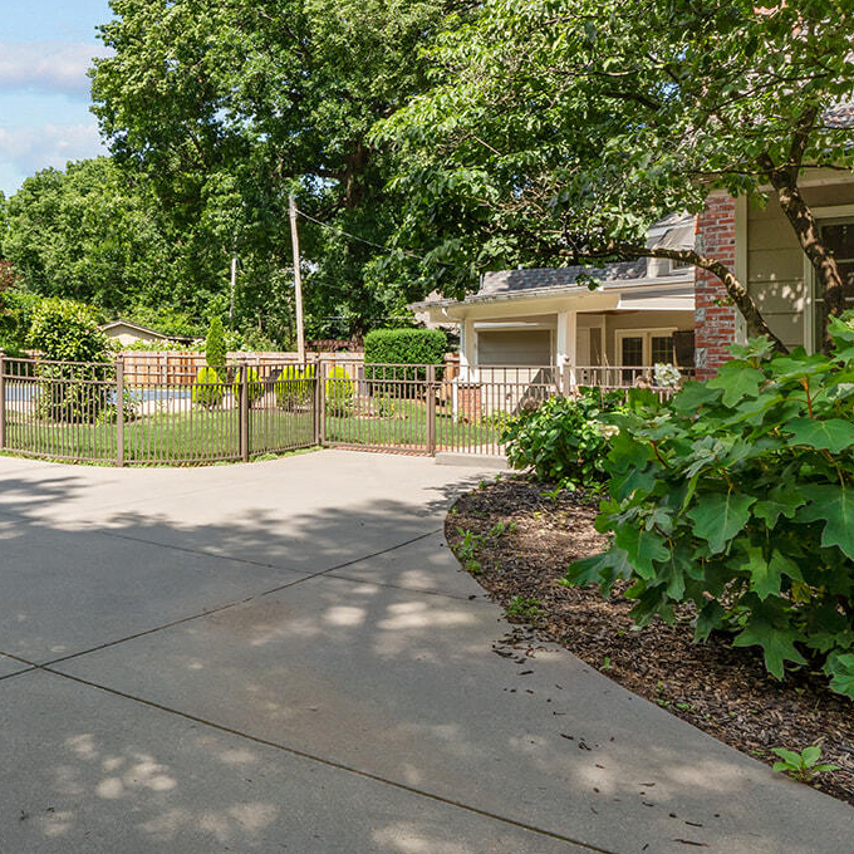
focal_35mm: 32
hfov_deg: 48.5
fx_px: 893
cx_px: 185
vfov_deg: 50.9
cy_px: 365
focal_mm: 16
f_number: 14
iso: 400
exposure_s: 1/125
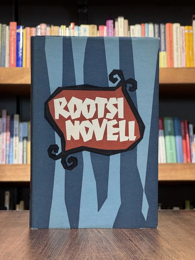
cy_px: 130
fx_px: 578
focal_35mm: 77
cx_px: 98
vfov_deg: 25.3
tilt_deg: +0.4
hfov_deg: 19.1
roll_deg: -0.1
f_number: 2.8
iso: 250
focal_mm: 9
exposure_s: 1/84
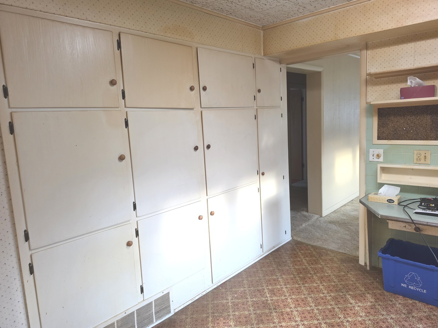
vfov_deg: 58.9
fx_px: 291
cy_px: 164
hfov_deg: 73.9
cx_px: 219
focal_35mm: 23
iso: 320
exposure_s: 1/120
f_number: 1.4
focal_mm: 6.5
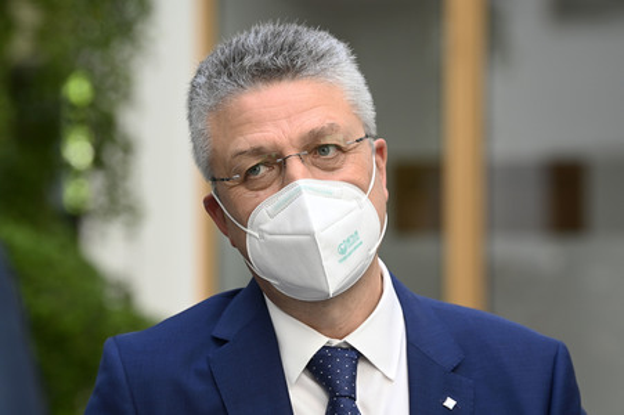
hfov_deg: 12.1
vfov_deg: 8.1
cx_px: 312
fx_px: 2944
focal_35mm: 170
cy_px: 208
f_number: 5.6
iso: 1600
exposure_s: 1/400
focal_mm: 170
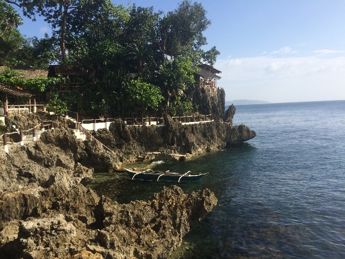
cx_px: 172
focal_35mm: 29
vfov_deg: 48.2
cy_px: 130
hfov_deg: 61.7
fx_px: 289
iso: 32
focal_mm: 4.15
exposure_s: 1/1953
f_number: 2.2
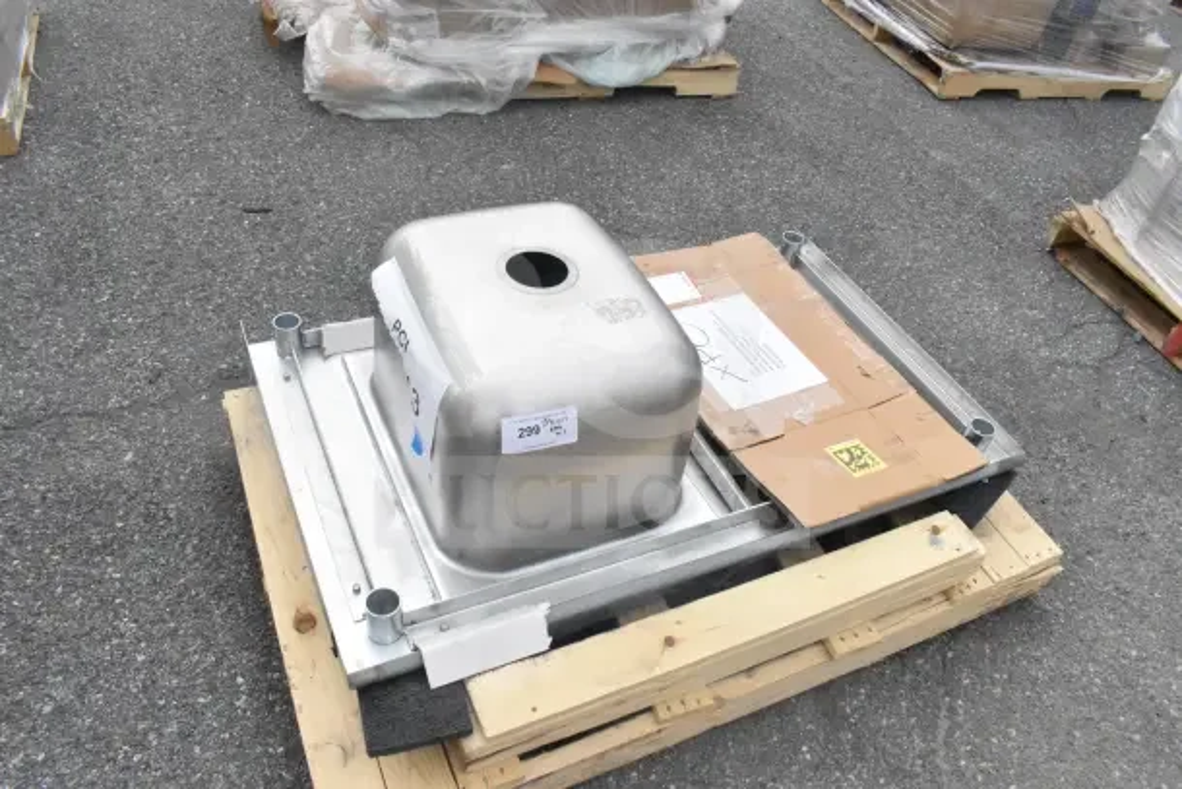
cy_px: 394
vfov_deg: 48.0
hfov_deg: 67.4
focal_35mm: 27
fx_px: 887
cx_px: 591
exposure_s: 1/1600
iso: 6400
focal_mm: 18
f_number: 20
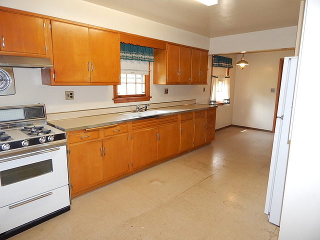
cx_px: 160
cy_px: 120
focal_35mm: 22
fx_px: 203
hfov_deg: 76.4
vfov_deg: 61.1
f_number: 3
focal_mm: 4
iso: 200
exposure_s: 1/30
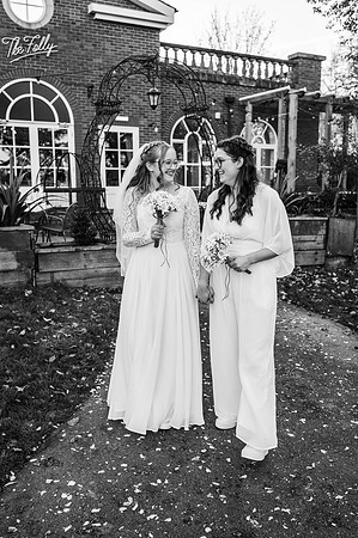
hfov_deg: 37.8
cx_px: 179
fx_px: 523
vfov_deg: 54.5
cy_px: 269
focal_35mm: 35
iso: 100
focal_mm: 35
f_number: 3.5
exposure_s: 1/400
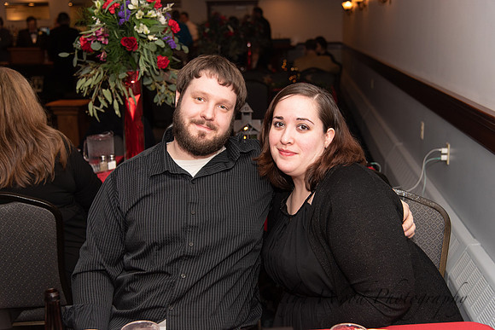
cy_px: 165
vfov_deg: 30.5
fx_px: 605
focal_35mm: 44
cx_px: 248
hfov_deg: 44.5
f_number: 4
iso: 800
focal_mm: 44
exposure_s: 1/200
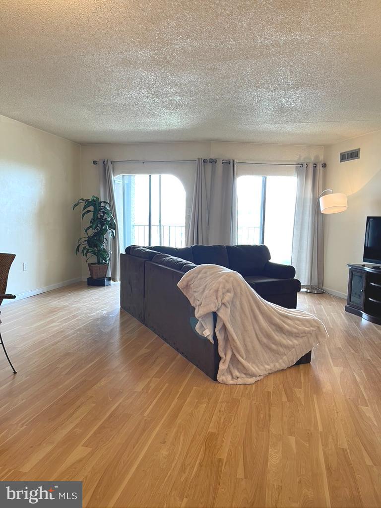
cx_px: 190
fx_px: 382
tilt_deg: -5.8
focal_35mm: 26
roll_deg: -1.4
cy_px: 254
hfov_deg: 53.1
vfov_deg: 67.3
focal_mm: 5.1
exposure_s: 1/60
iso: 100
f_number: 1.6
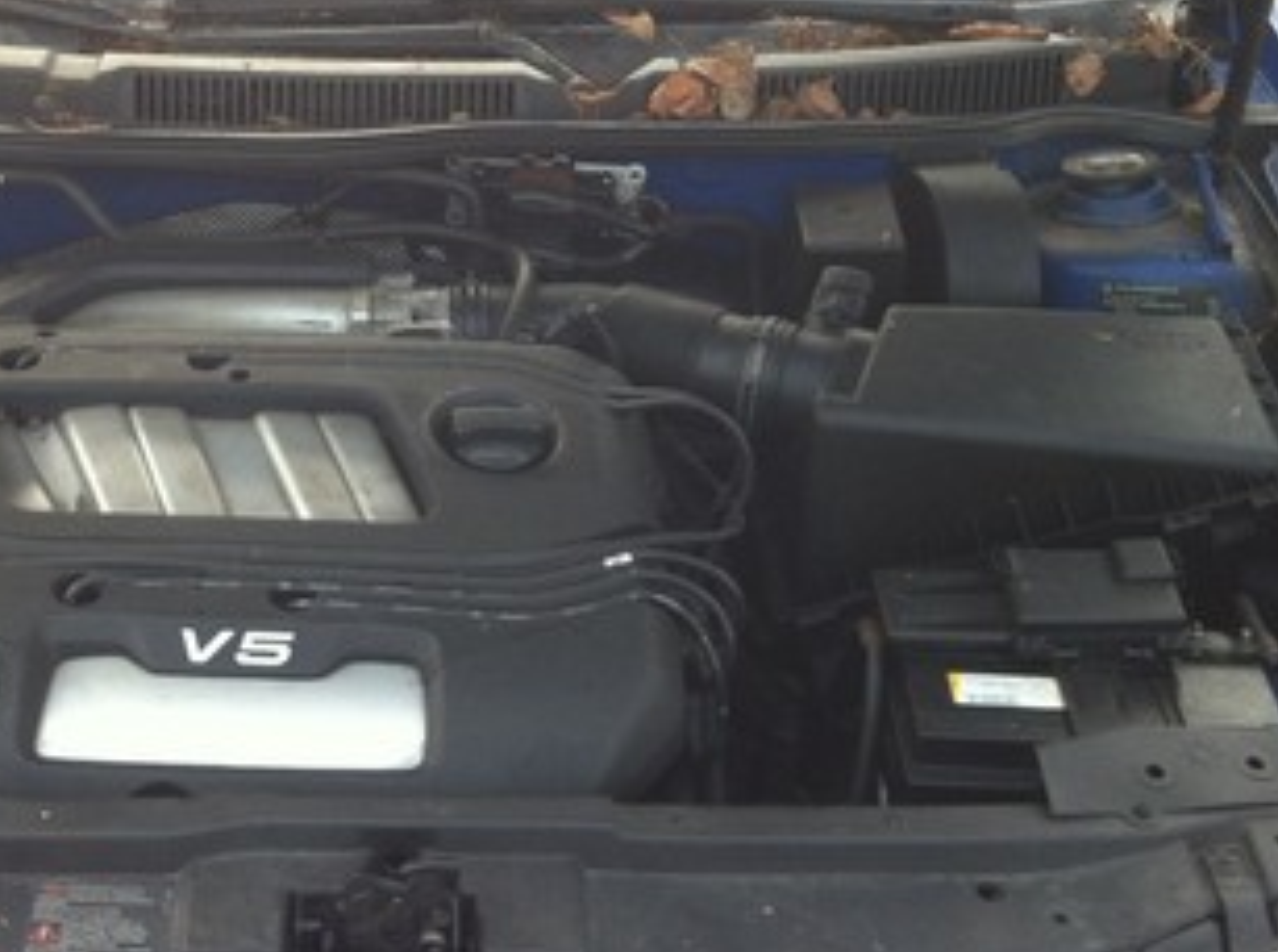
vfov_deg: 19.8
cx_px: 445
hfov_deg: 26.6
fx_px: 2690
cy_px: 166
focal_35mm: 73
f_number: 2.8
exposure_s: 1/120
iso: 80
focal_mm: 3.85
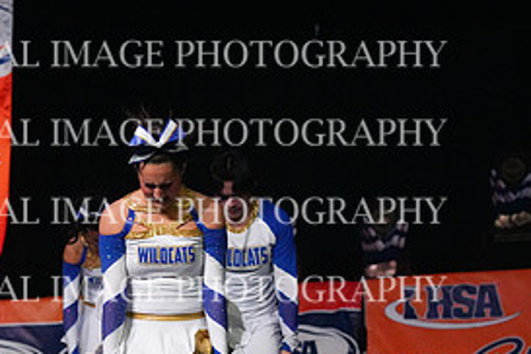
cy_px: 250
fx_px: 5324
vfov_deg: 3.8
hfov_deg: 5.7
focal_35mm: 361
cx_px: 165
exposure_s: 1/1250
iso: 16000
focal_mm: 170
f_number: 5.6
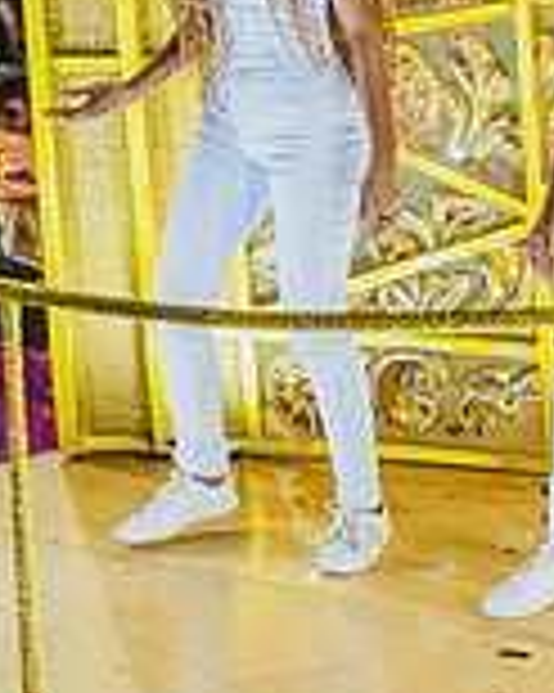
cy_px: -27
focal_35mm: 425
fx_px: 8719
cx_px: 446
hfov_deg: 3.6
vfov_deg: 4.5
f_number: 5.3
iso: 1600
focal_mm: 155
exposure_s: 1/320
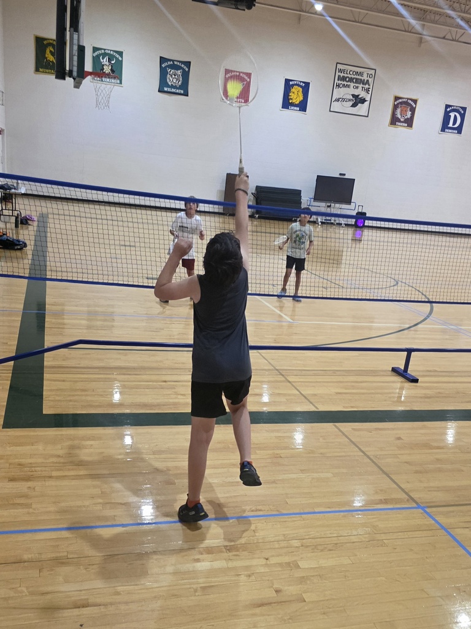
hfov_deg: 58.9
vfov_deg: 73.9
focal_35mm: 23
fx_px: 417
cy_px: 314
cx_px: 236
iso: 320
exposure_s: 1/120
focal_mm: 6.3
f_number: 1.7
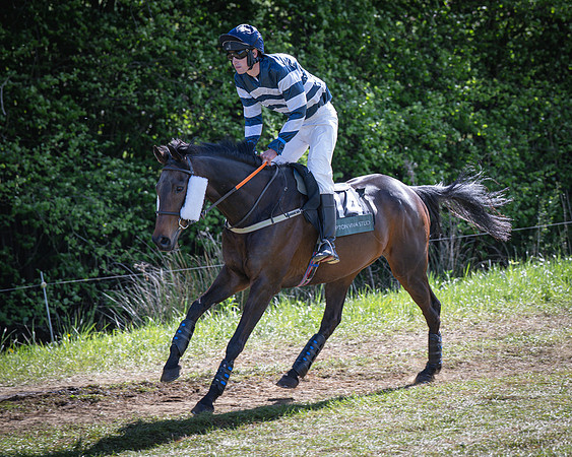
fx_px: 3185
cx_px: 332
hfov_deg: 10.3
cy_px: 201
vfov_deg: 8.2
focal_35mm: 188
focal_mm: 125
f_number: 4
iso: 400
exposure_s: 1/800
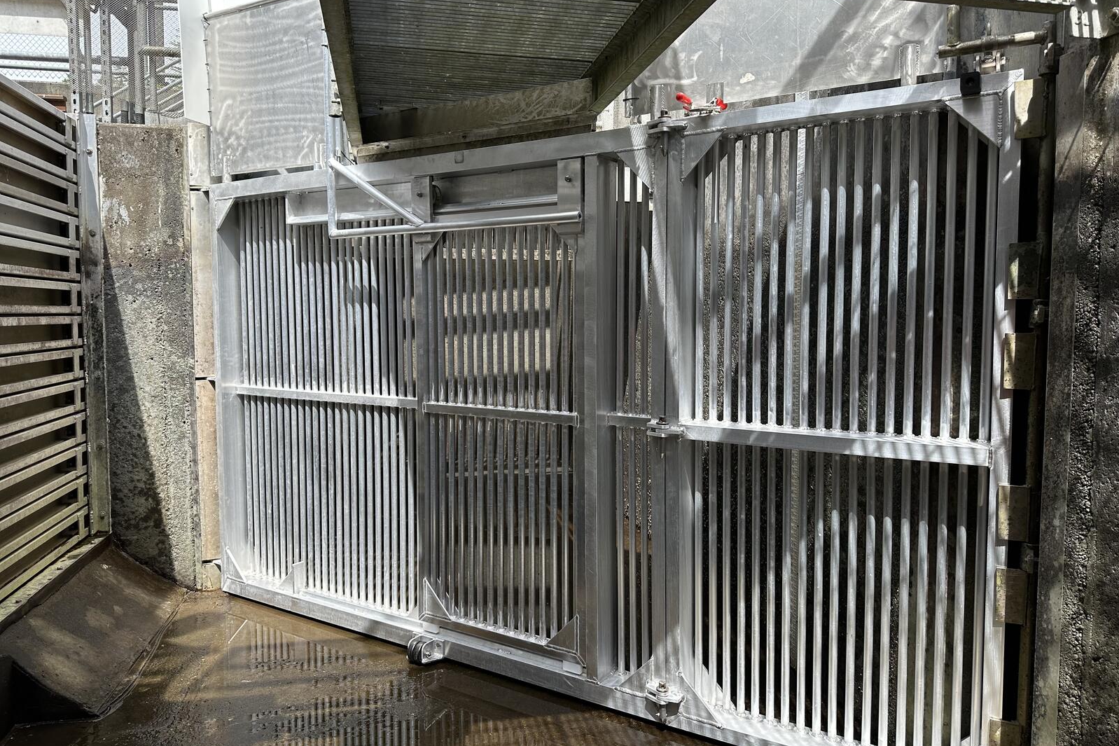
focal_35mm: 25
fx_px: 777
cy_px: 357
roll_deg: -0.3
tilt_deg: -4.2
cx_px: 560
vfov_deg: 51.3
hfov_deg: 71.5
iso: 80
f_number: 1.78
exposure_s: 1/1062
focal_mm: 6.86
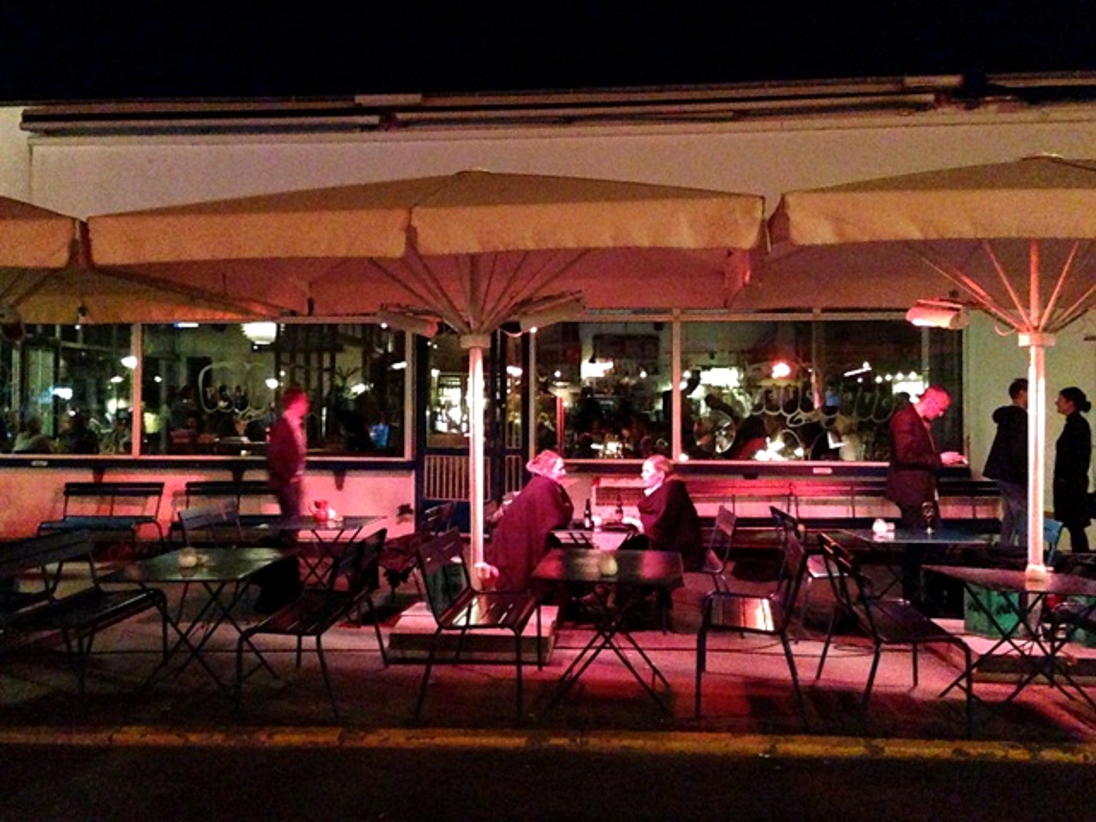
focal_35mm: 33
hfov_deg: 55.4
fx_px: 1045
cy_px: 411
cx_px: 548
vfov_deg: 42.9
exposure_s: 1/15
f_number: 2.4
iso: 1600
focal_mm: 4.13
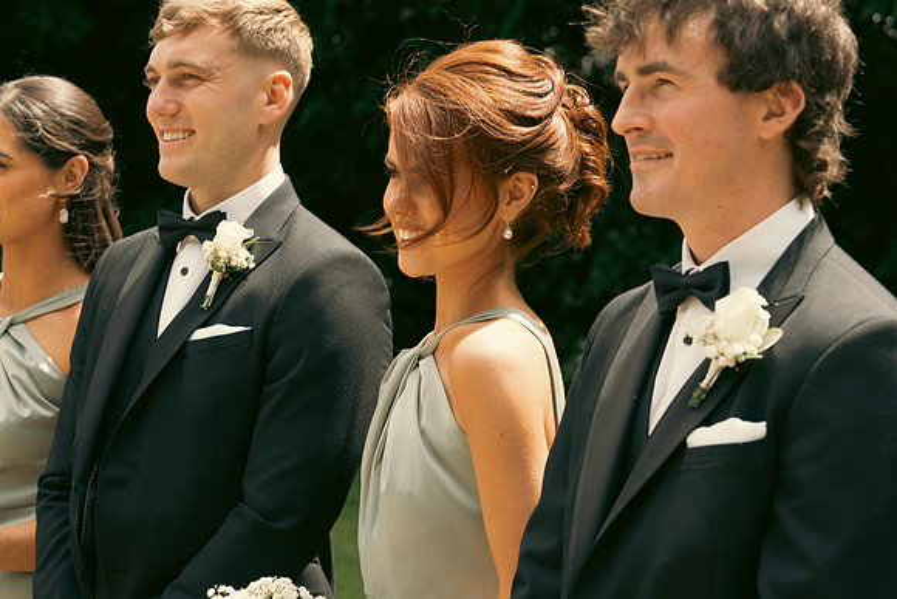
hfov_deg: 19.5
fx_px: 2617
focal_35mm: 105
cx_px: 448
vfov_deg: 13.0
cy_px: 300
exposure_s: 1/160
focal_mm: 70
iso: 50
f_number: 5
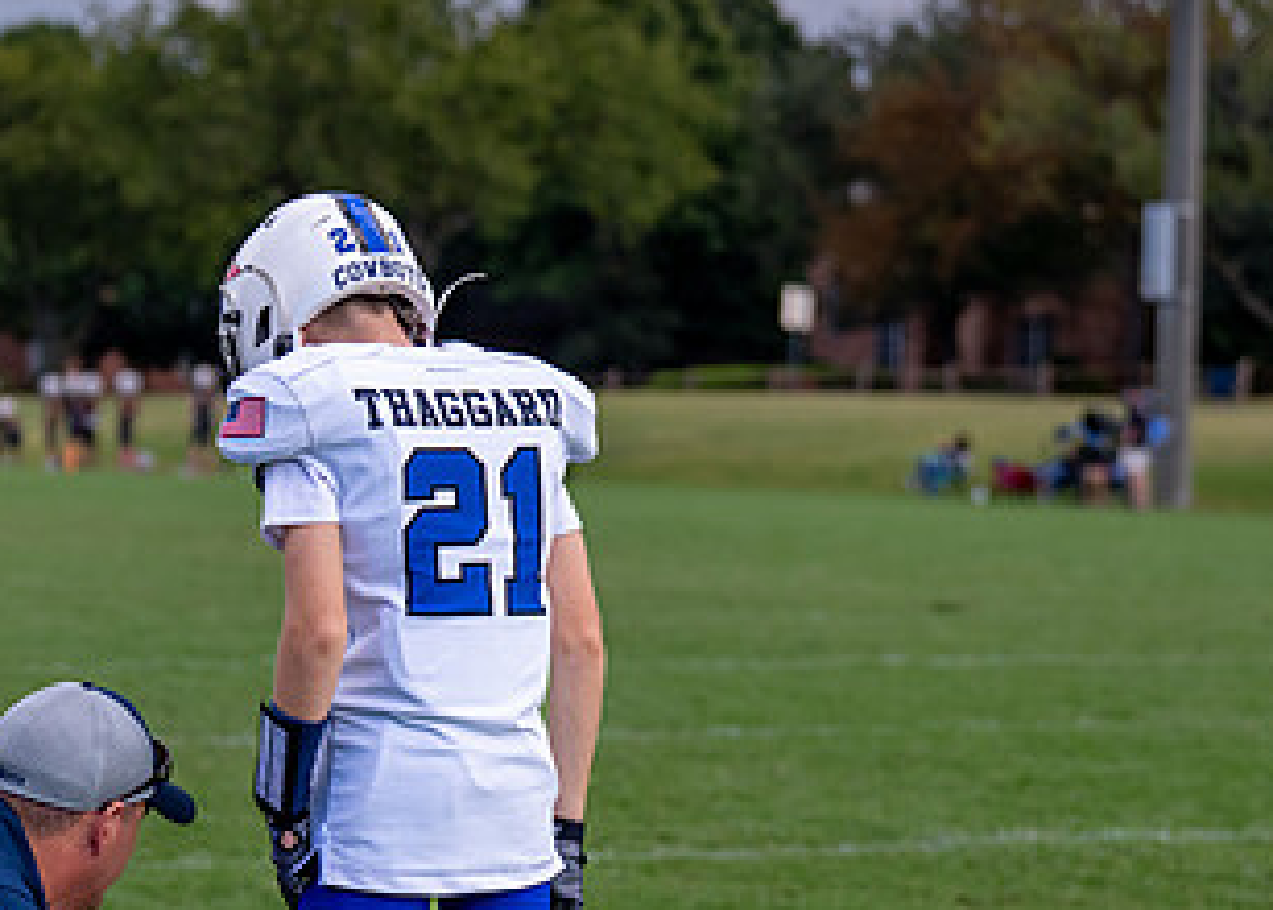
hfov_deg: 12.1
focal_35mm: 165
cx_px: 270
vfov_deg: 8.7
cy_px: 859
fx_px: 5965
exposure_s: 1/3200
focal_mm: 70
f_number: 2.8
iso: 500
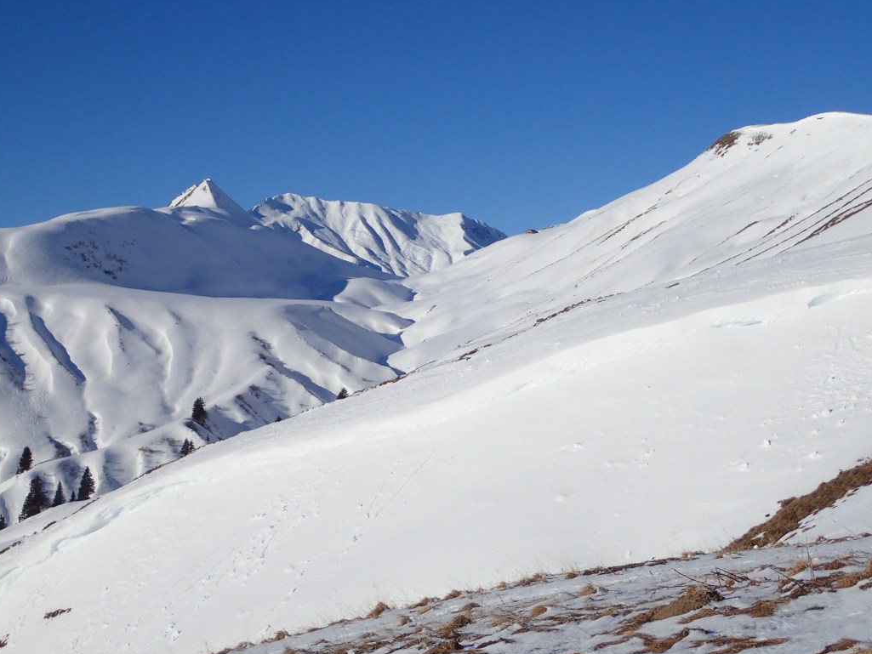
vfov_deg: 27.0
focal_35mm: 54
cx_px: 432
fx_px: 1360
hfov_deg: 35.5
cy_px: 329
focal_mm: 9.61
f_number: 13
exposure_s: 1/500
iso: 250
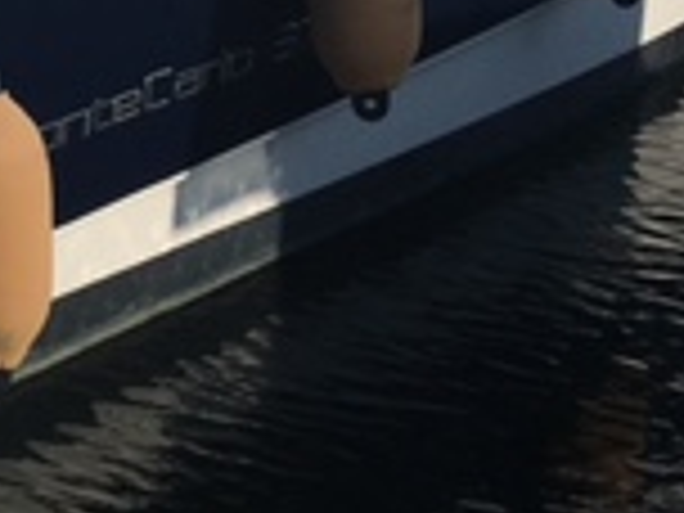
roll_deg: -0.7
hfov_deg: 15.1
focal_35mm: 122
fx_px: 2411
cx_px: -288
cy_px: -324
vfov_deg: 11.5
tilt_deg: -6.6
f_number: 2.2
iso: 25
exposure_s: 1/5128
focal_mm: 4.15
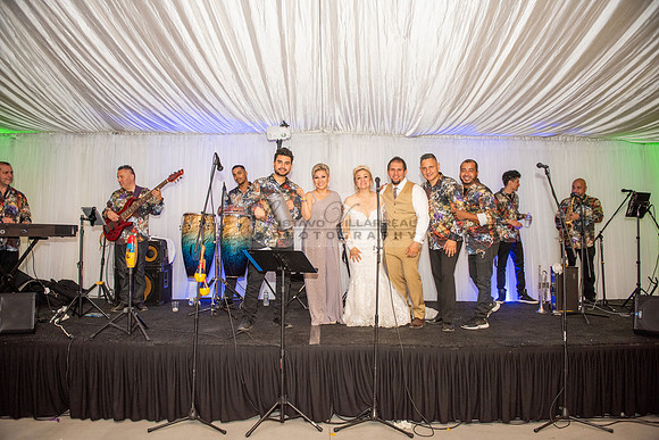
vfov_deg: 53.2
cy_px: 220
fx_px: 439
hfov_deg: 73.7
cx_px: 330
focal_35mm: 24
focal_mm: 24
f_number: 2.8
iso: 1000
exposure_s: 1/160
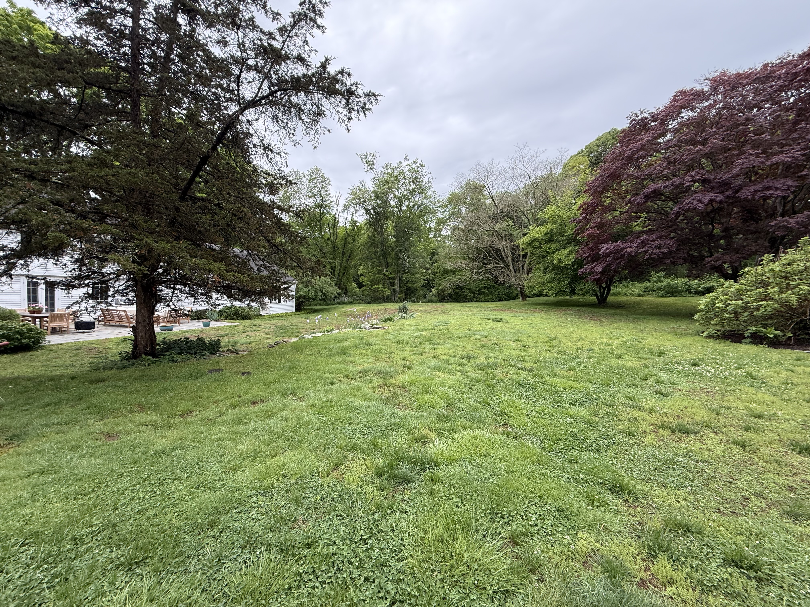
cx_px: 405
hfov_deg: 102.1
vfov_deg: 85.7
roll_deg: -0.8
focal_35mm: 14
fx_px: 328
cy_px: 304
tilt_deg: -0.8
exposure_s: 1/99
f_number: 2.2
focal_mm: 2.22
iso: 80
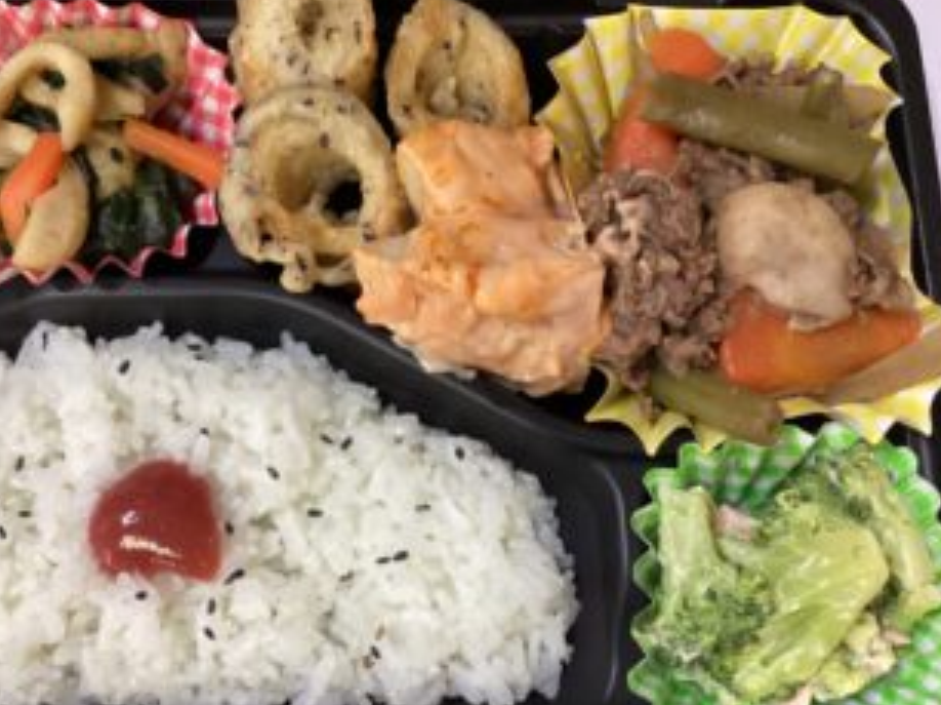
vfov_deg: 37.6
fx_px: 1032
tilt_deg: -77.5
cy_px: 383
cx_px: 392
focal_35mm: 38
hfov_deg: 48.8
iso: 200
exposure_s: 1/60
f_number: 2.4
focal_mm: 3.3
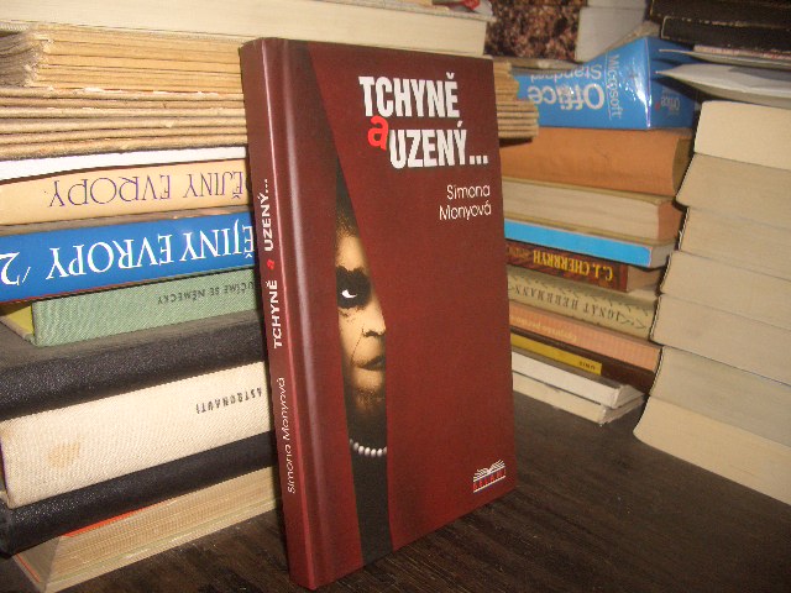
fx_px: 800
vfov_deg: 40.7
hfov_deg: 52.6
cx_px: 396
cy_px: 296
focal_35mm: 35
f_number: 2.6
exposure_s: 1/60
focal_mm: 5.8
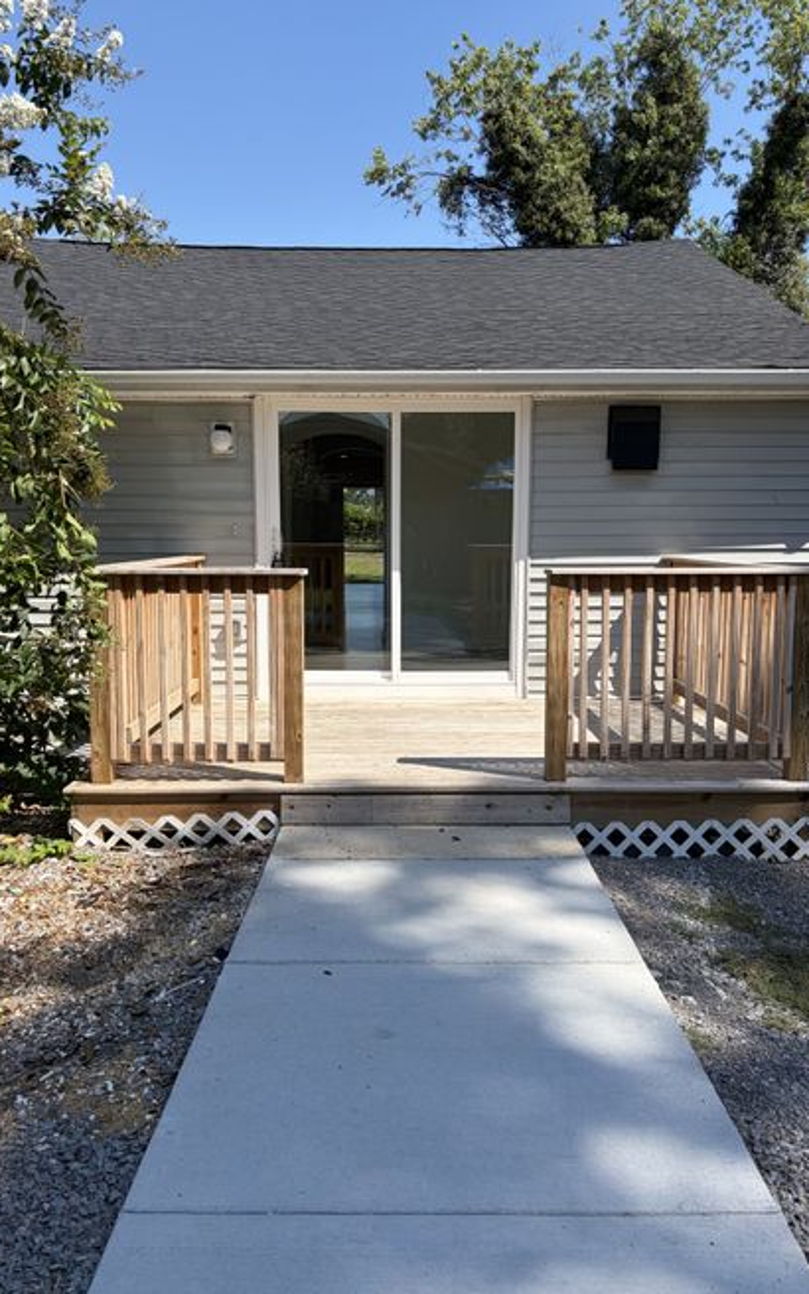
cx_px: 408
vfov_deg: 66.5
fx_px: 988
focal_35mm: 28
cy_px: 642
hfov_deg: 44.5
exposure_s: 1/2639
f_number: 1.6
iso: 50
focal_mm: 5.96
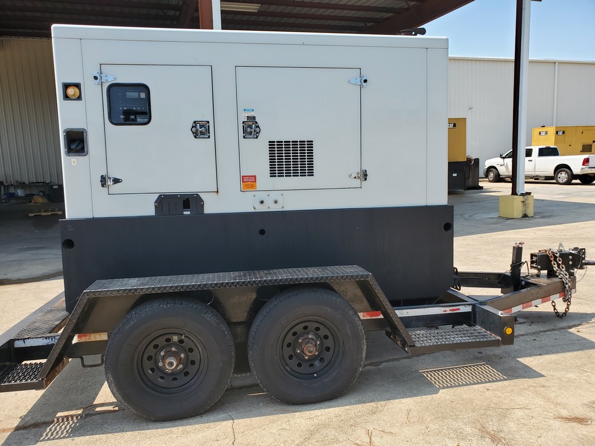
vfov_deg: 53.1
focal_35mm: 26
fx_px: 447
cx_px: 298
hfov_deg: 67.3
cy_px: 223
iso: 50
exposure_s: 1/740
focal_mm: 4.3
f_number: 2.4
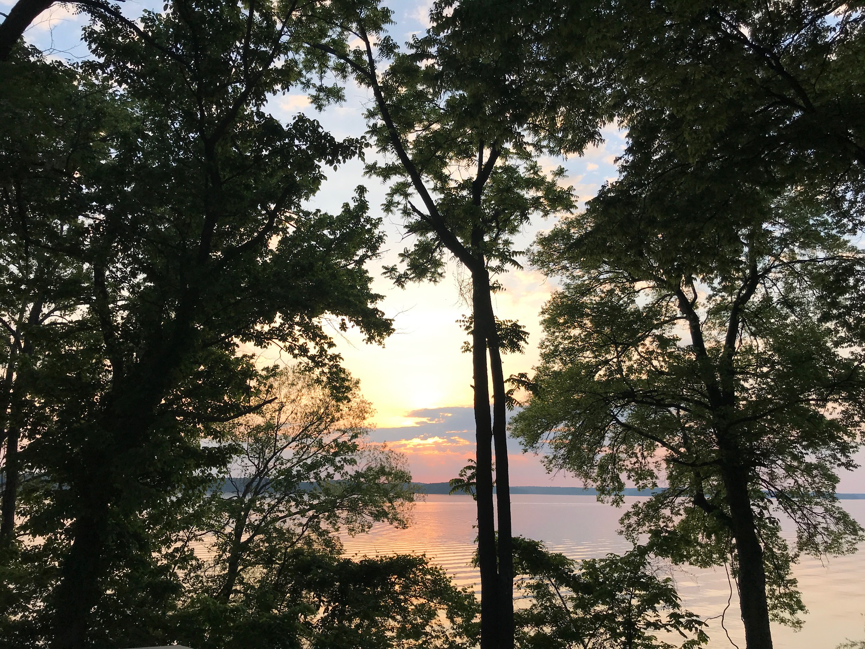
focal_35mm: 28
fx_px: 700
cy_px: 324
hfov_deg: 63.4
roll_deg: -0.5
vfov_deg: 49.7
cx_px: 432
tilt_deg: +13.9
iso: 20
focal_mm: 3.99
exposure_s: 1/798
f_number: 1.8
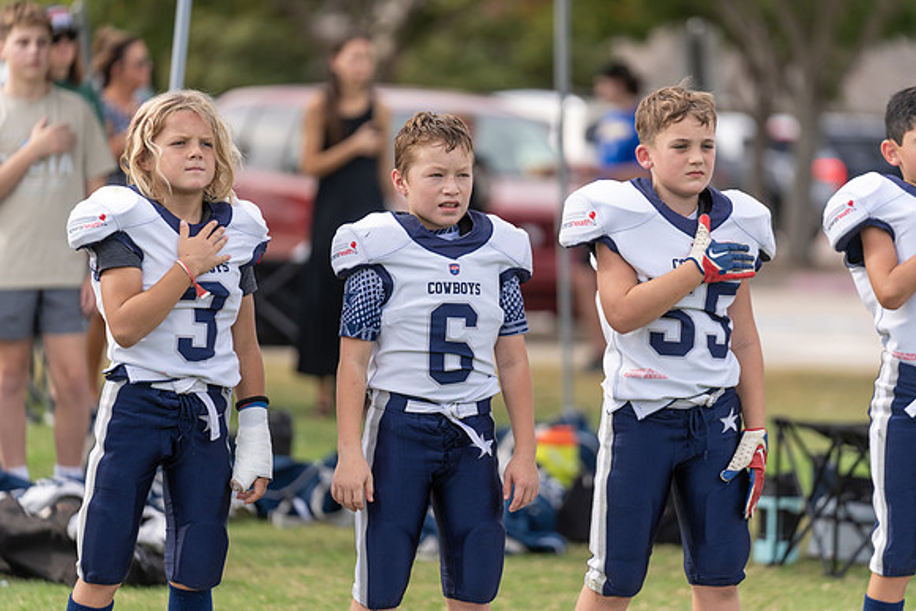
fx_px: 5090
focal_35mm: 200
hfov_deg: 10.3
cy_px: 306
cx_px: 458
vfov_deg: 6.9
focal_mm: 200
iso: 160
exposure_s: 1/1250
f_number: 2.8
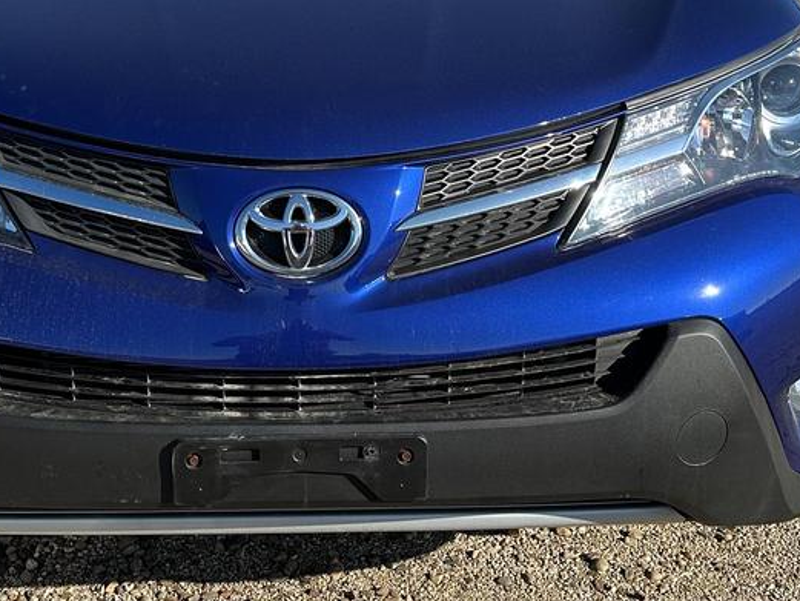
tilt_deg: -14.5
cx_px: 301
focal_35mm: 59
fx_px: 1364
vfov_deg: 24.5
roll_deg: +0.0
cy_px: 134
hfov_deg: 32.5
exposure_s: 1/3472
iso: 80
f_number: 1.78
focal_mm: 6.86
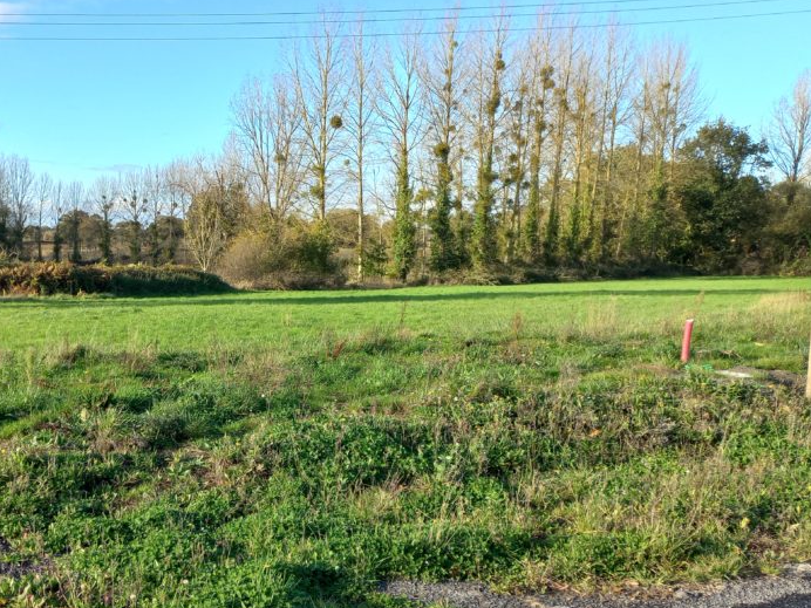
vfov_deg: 38.6
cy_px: 332
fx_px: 867
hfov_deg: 49.1
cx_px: 254
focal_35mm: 37
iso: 25
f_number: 1.8
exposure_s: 1/264
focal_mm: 4.6
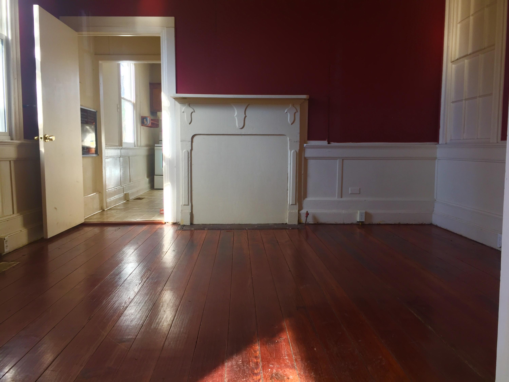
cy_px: 191
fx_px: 426
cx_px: 254
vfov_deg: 48.2
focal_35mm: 29
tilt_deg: -4.0
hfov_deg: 61.7
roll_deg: -0.8
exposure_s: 1/40
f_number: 2.2
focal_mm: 4.15
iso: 32
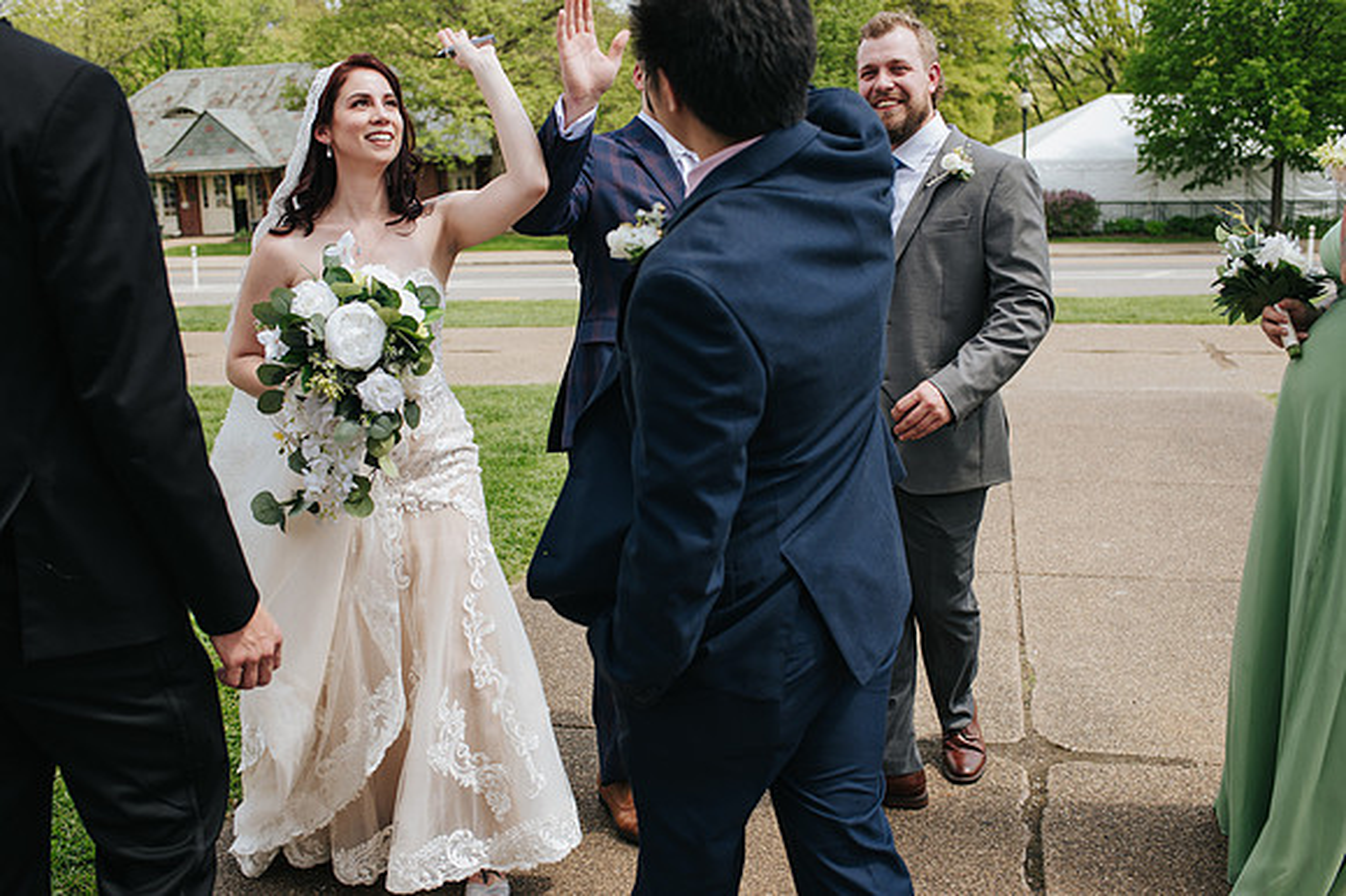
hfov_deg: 54.5
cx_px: 673
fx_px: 1308
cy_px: 448
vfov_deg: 37.8
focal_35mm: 35
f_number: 3.5
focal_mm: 35
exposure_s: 1/1000
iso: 200
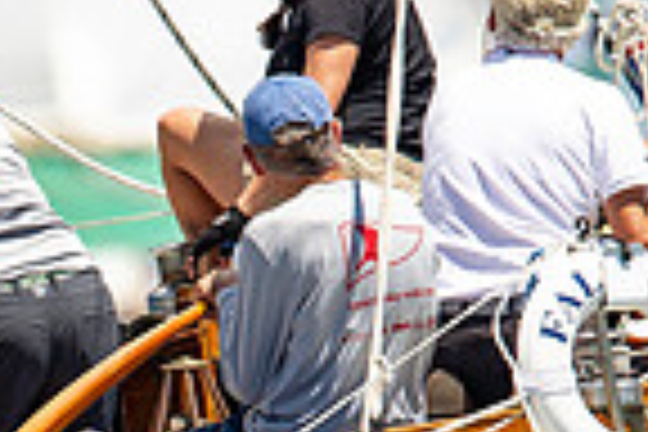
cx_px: -94
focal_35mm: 2419
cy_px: 486
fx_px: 43539
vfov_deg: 0.6
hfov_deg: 0.9
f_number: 5.6
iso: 400
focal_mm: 600
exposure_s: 1/2000
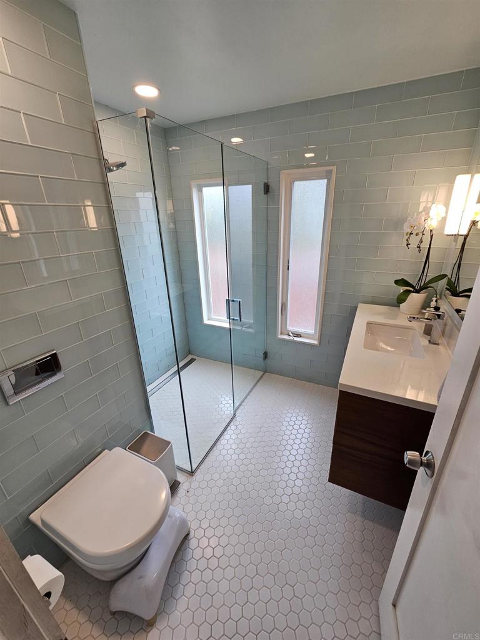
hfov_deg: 89.9
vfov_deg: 106.2
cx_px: 240
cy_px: 320
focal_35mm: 13
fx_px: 240
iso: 50
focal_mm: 2.2
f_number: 2.2
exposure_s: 1/60
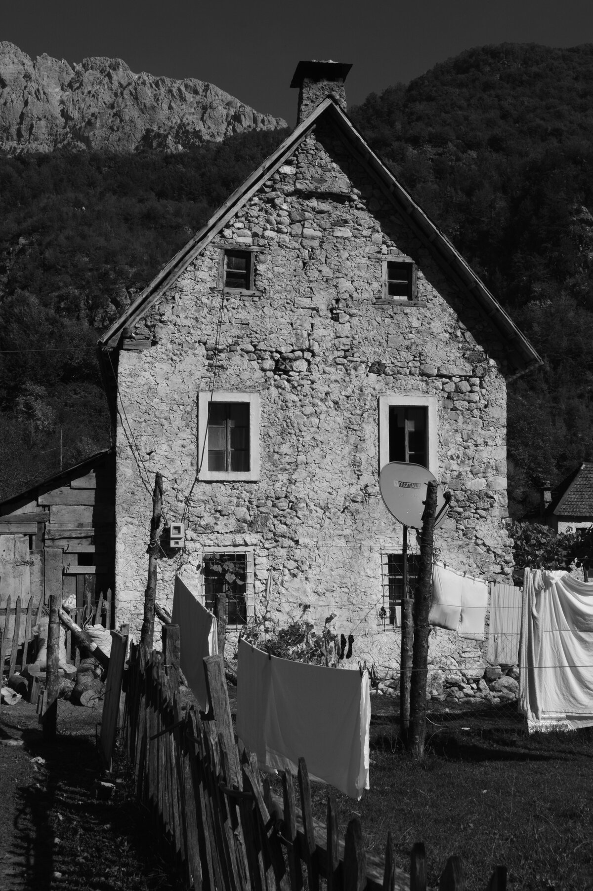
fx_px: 965
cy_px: 446
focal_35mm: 39
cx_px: 296
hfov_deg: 34.1
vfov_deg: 49.6
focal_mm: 26
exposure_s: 1/500
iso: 200
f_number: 11
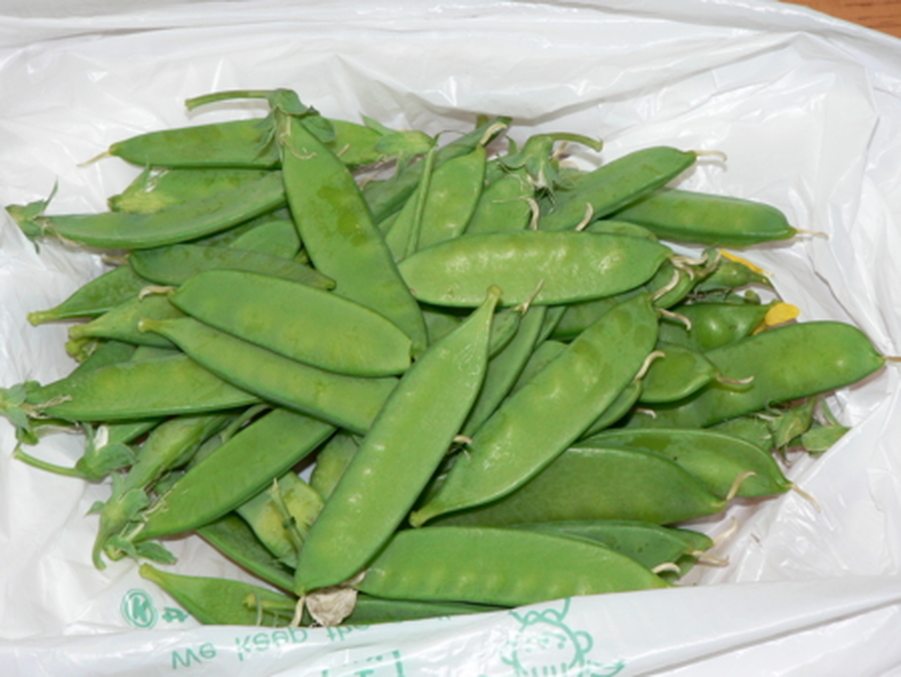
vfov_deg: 15.6
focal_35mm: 95
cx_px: 450
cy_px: 338
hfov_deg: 20.6
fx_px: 2474
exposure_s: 1/60
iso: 80
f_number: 3.2
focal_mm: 15.8
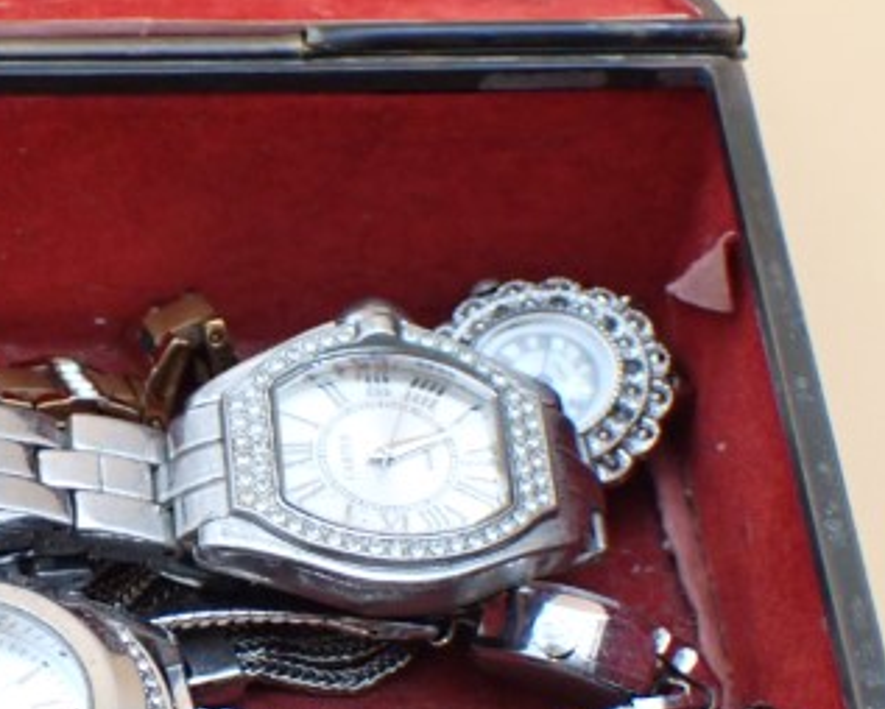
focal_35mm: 122
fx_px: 3197
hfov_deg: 15.5
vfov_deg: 12.6
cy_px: 550
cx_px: 50
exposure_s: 1/200
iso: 800
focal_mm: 11.09
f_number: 3.6
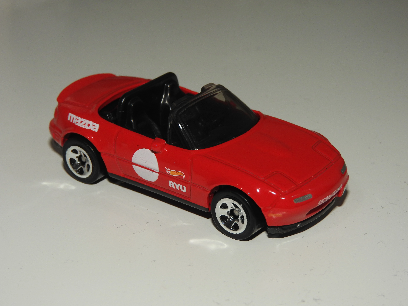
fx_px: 1120
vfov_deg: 15.6
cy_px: 153
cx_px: 204
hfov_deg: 20.7
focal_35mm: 95
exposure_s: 1/60
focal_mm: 17
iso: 200
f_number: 5.3
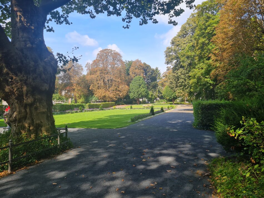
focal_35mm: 26
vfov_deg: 53.1
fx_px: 198
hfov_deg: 67.3
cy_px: 99
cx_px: 132
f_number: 1.8
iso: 50
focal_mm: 5.4
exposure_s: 1/964
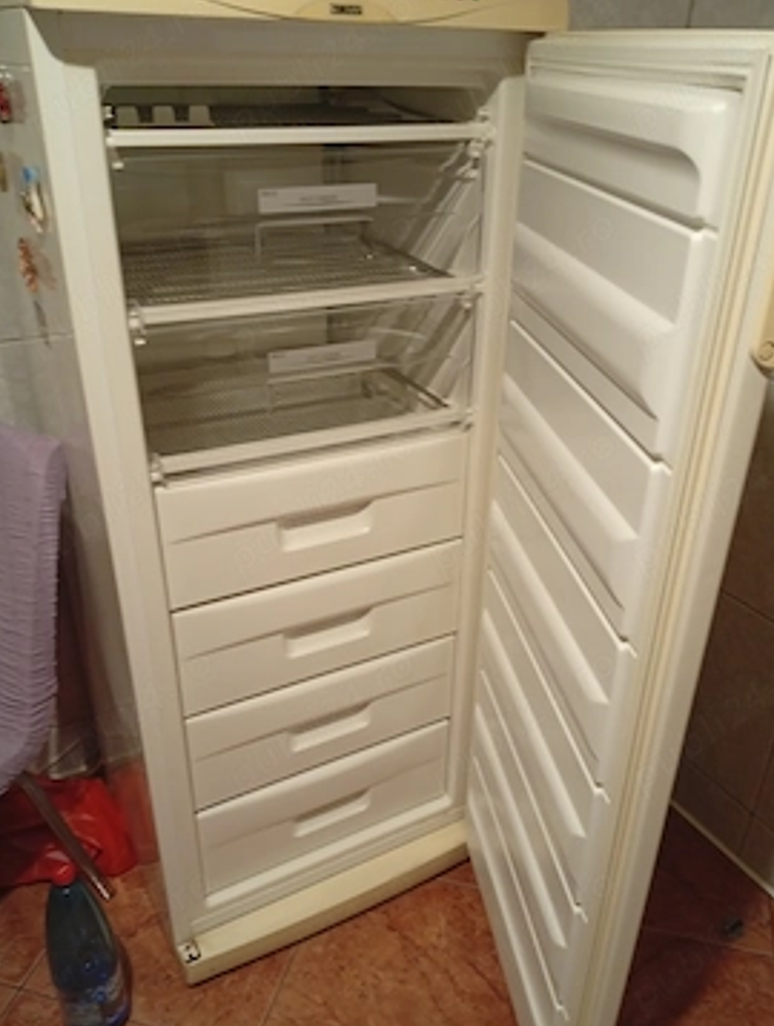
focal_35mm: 30
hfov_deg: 46.9
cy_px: 547
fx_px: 891
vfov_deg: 59.8
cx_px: 421
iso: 775
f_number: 1.8
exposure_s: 1/20
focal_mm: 3.98
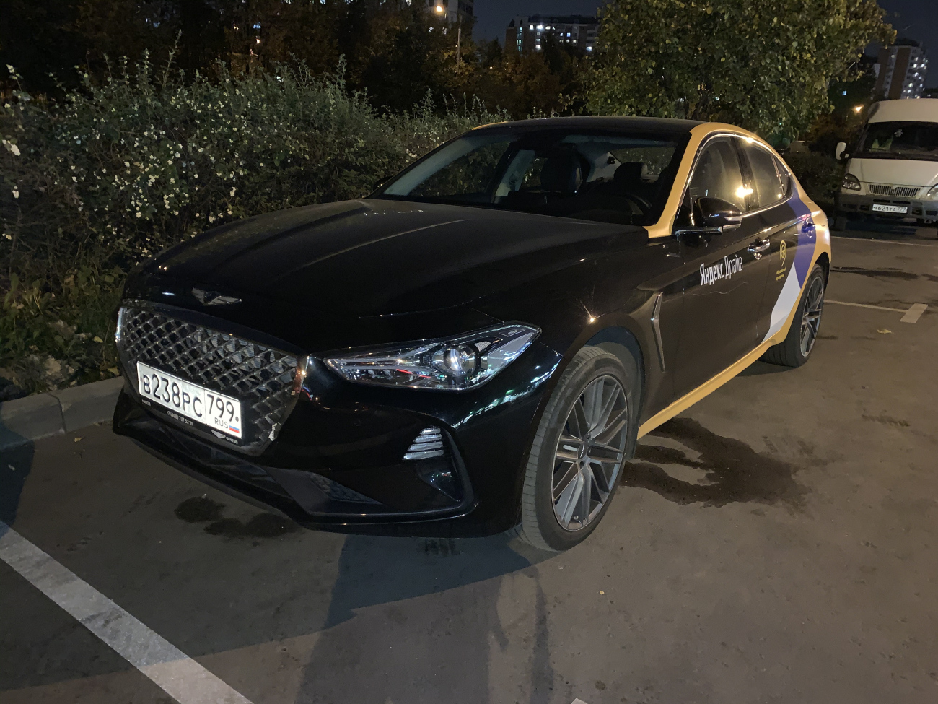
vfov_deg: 53.1
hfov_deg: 67.3
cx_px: 469
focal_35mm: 26
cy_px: 352
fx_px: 705
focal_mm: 4.25
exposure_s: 1/4
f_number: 1.8
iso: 400
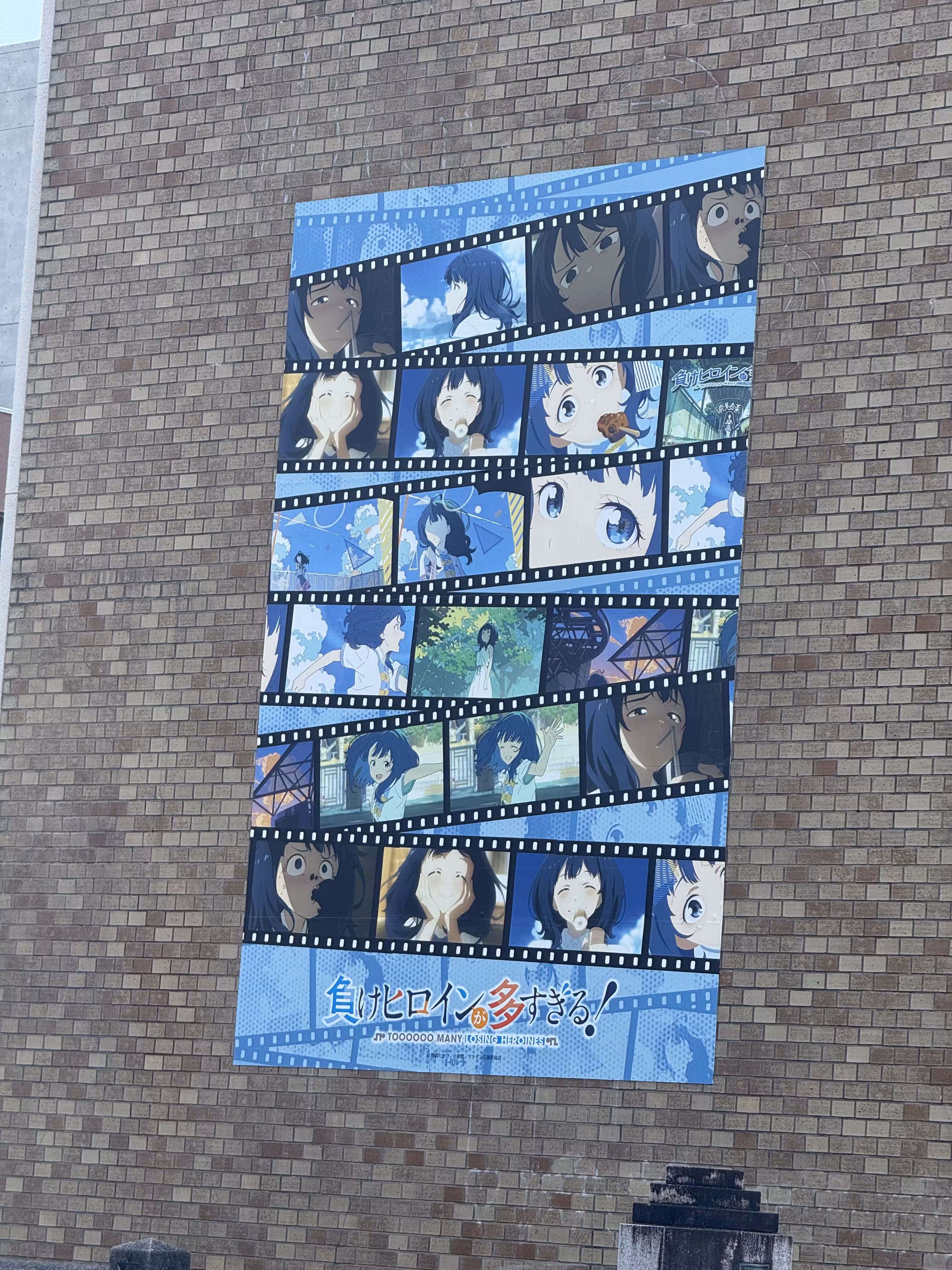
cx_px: 476
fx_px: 4400
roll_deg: -4.2
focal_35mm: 120
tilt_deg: +9.1
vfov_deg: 16.4
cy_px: 635
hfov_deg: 12.3
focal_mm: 15.66
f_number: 2.8
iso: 64
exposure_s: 1/870
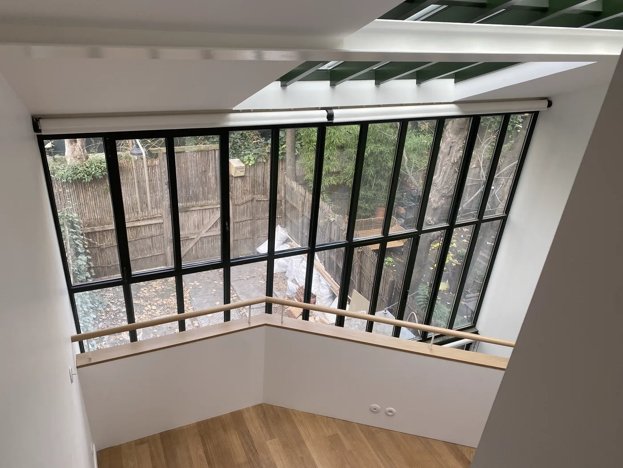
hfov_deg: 67.3
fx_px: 468
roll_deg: -4.8
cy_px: 234
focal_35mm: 26
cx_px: 312
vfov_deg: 53.1
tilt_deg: -28.9
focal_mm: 4.25
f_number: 1.8
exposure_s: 1/121
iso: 80
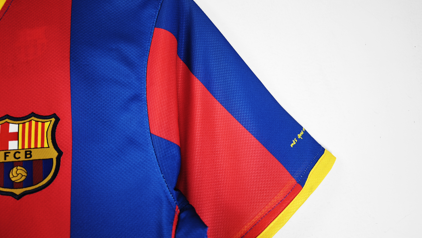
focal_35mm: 26
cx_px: 218
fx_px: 291
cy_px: 115
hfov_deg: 71.9
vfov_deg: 44.4
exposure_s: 1/100
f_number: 1.75
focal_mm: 8.67
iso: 96
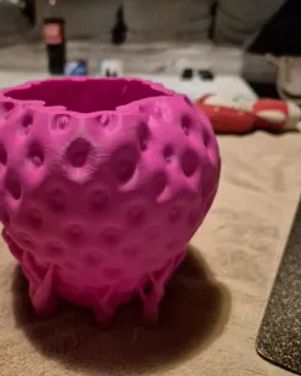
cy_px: 198
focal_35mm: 29
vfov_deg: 60.4
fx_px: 323
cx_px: 123
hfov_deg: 49.7
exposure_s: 1/100
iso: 2000
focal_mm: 5.4
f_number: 1.8
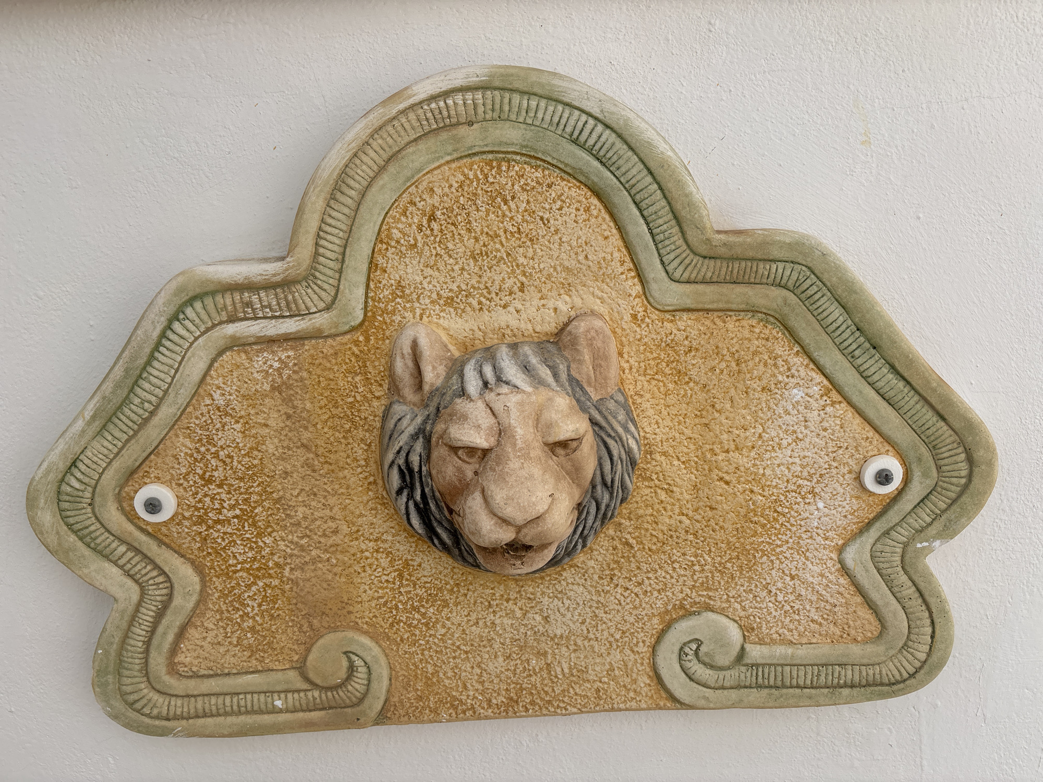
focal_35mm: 26
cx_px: 522
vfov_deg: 53.1
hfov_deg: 67.3
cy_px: 391
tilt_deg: -14.4
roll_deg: +2.4
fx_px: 783
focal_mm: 5.96
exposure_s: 1/3534
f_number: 1.6
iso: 50
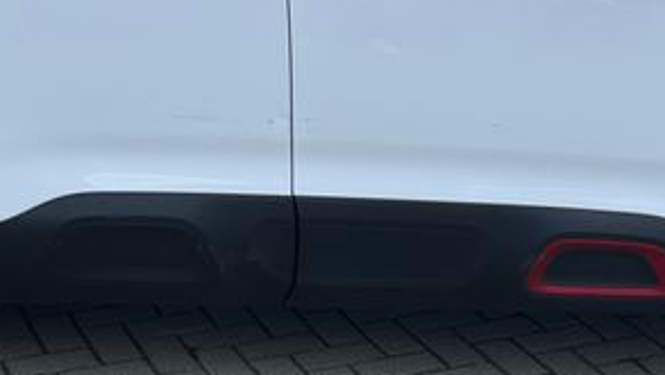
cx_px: 347
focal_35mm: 99
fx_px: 1746
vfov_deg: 12.0
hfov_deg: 21.6
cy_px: -45
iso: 50
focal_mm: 5.1
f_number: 1.6
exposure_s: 1/1086
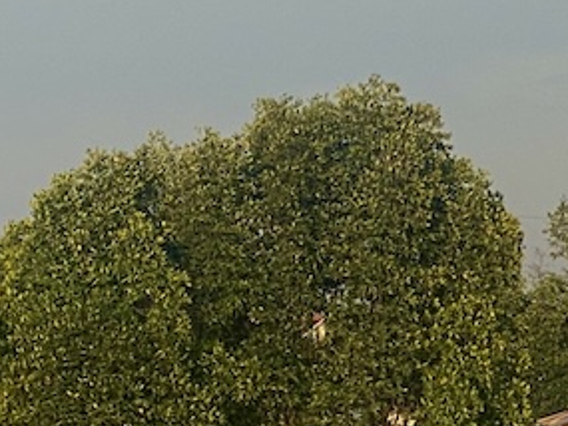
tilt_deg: +3.2
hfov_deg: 7.2
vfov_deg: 5.4
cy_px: 119
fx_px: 4531
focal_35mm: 276
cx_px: 145
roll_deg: -0.9
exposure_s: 1/585
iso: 20
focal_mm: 6
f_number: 2
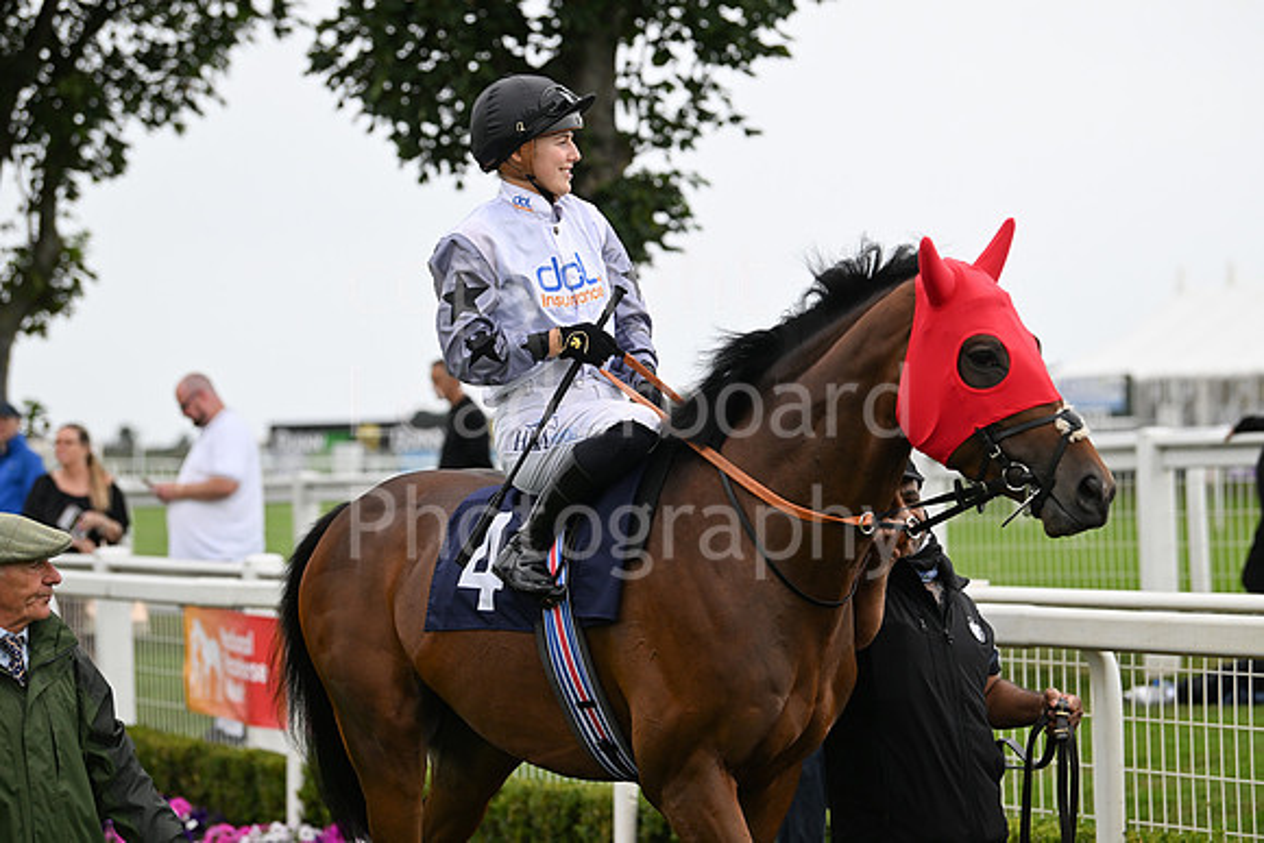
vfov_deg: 11.4
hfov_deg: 17.1
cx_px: 632
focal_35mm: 120
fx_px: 4214
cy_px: 422
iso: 1000
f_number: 4
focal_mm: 120
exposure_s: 1/1600
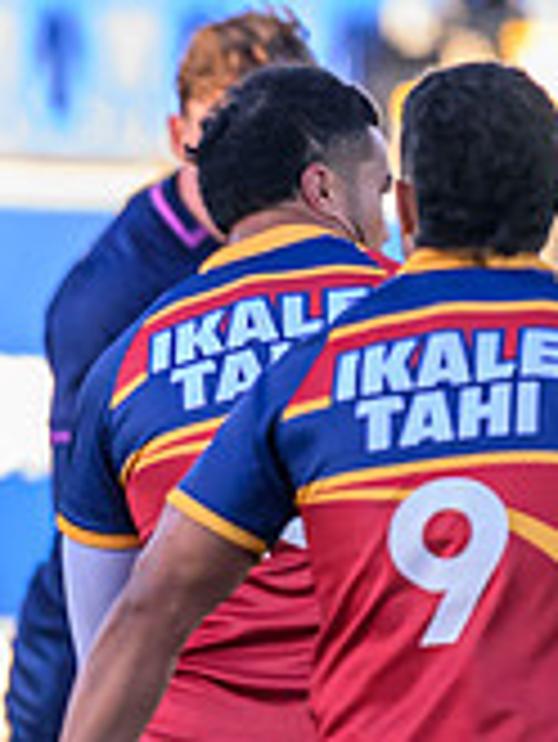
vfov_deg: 0.8
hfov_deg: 0.6
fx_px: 51860
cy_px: 753
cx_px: -830
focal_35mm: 2416
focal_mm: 400
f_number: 3.2
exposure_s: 1/2000
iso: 1600
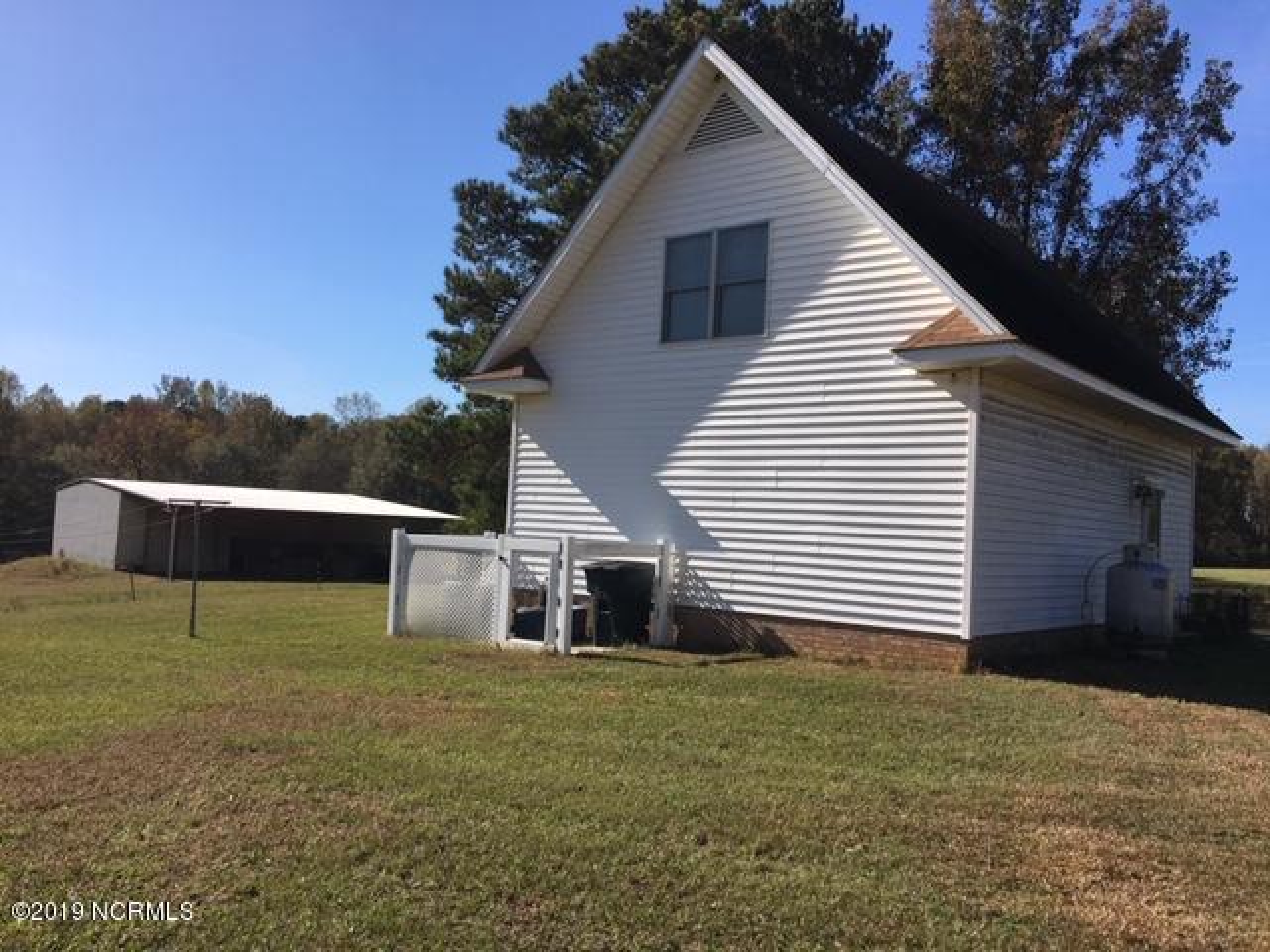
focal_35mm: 29
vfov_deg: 48.2
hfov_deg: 61.7
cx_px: 635
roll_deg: -2.3
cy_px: 476
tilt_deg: +2.1
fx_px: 1064
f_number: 2.2
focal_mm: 4.15
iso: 25
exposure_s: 1/2079
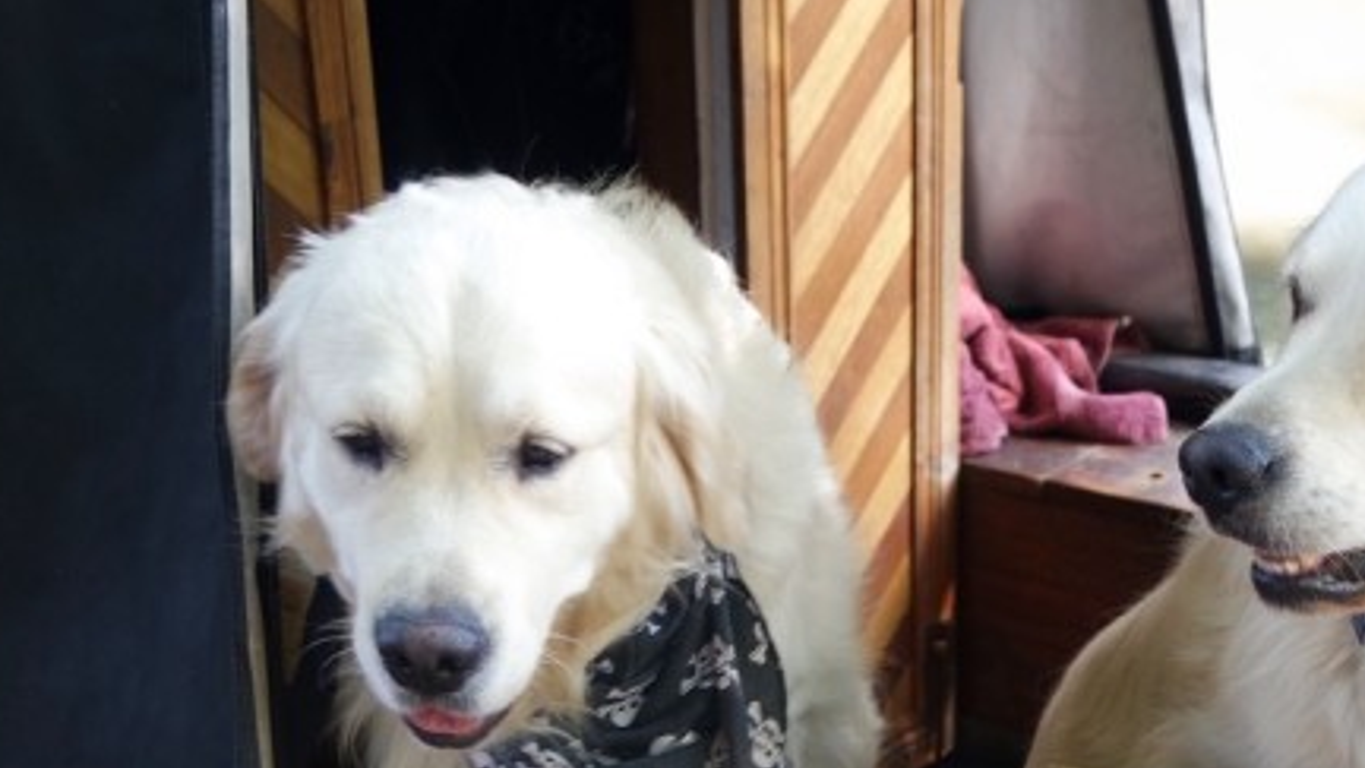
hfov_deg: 34.0
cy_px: 714
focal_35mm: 61
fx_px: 2208
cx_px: 942
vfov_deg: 19.3
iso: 200
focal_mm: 21
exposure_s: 1/40
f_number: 4
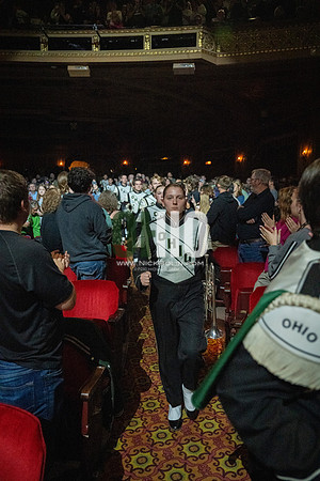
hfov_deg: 51.3
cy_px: 240
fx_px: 333
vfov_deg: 71.5
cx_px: 160
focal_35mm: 25
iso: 12800
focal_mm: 25
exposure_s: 1/500
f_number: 2.8
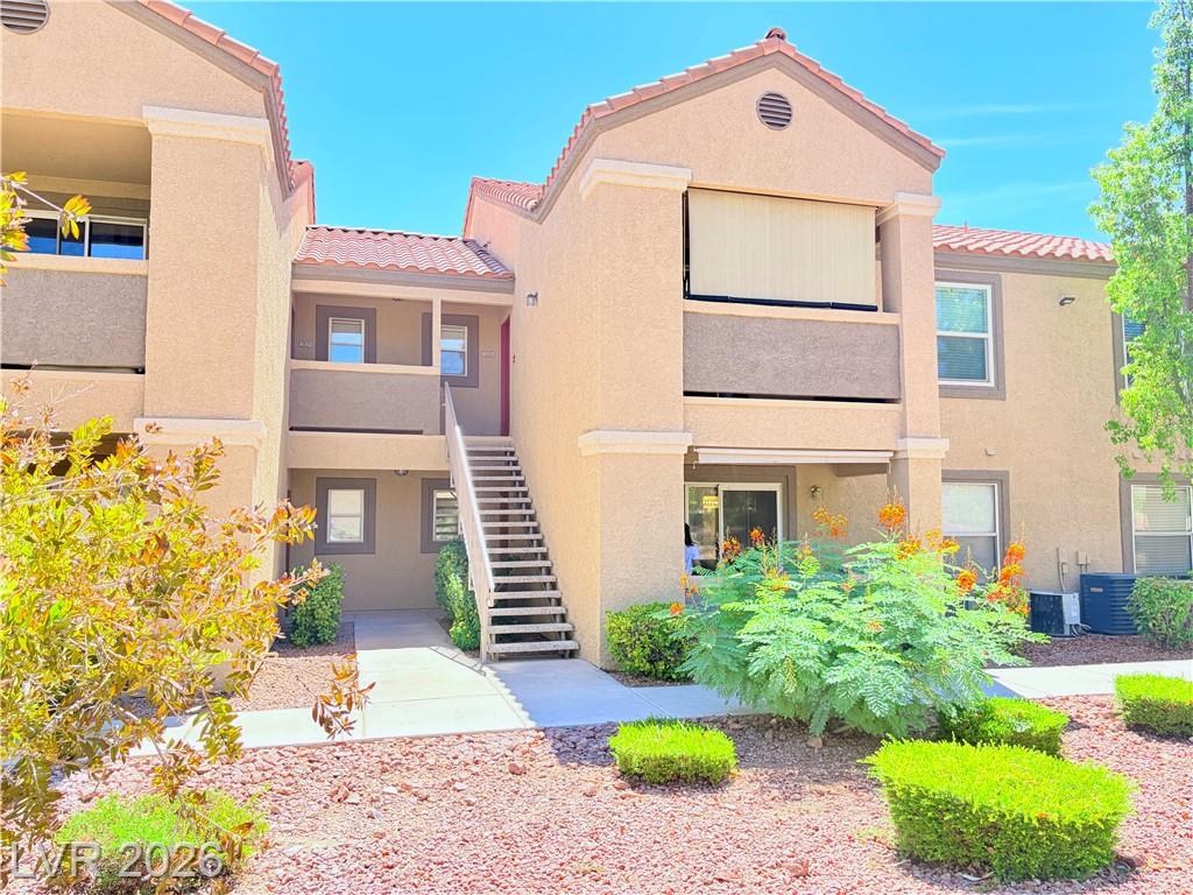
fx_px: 896
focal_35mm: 26
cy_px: 448
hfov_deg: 67.3
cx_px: 596
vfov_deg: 53.1
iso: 64
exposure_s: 1/576
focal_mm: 5.96
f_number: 1.6
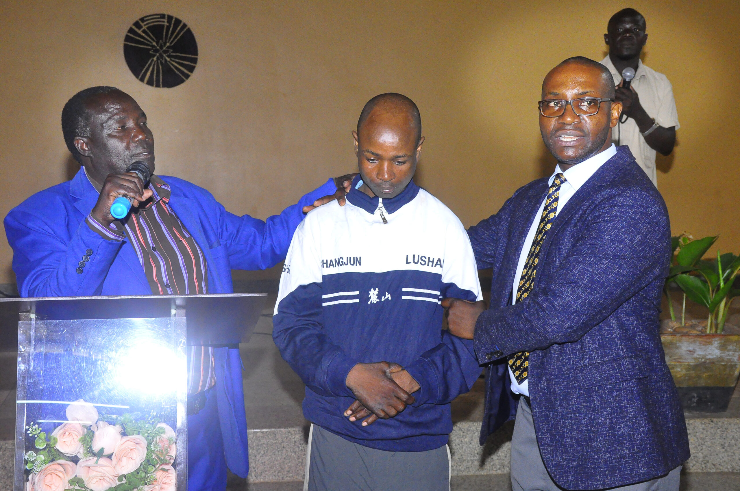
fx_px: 1170
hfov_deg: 35.1
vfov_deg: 23.7
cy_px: 246
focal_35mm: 57
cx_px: 370
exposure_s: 1/125
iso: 3200
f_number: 8
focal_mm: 38
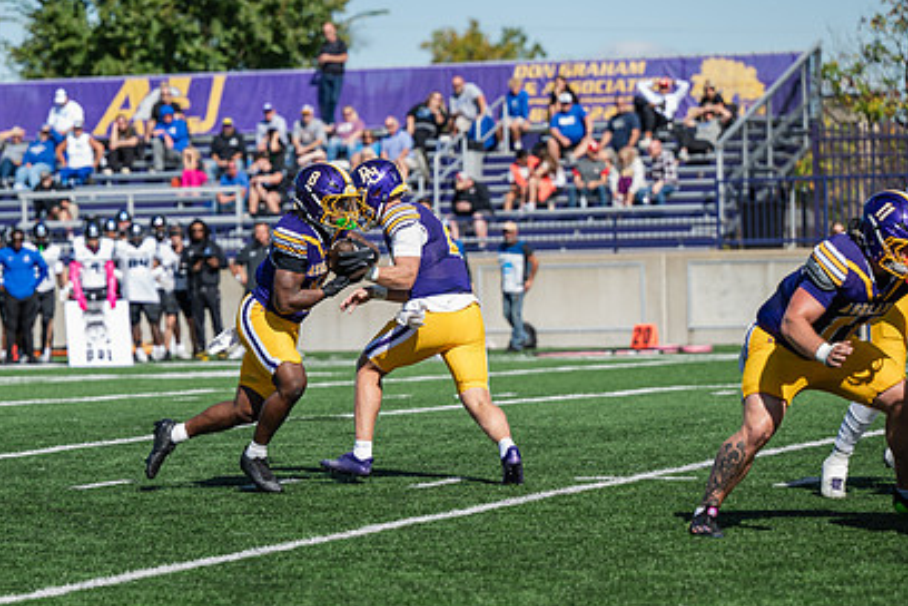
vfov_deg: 7.4
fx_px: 4666
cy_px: 340
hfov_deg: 11.1
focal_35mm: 185
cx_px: 336
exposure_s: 1/800
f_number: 3.2
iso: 80
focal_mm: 130
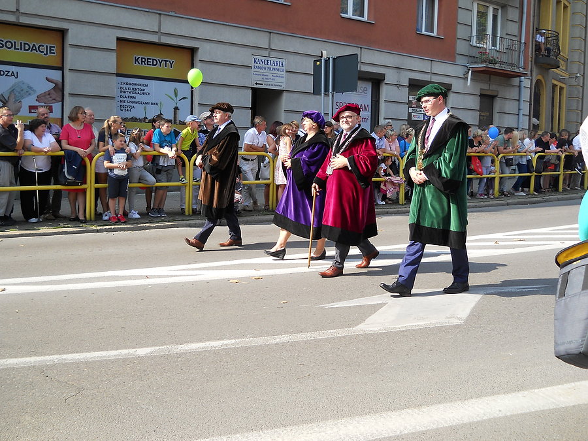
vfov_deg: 35.1
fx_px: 696
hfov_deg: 45.8
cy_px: 220
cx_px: 294
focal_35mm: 41
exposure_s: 1/400
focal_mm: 6.72
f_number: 3.1
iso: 80
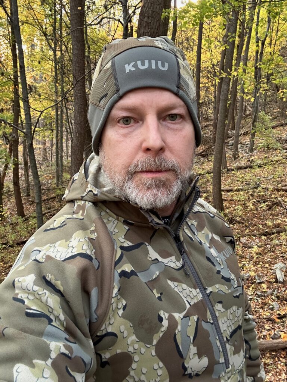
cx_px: 144
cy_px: 191
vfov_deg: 60.0
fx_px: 332
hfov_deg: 46.8
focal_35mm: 30
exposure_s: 1/60
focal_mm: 2.69
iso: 100
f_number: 1.9
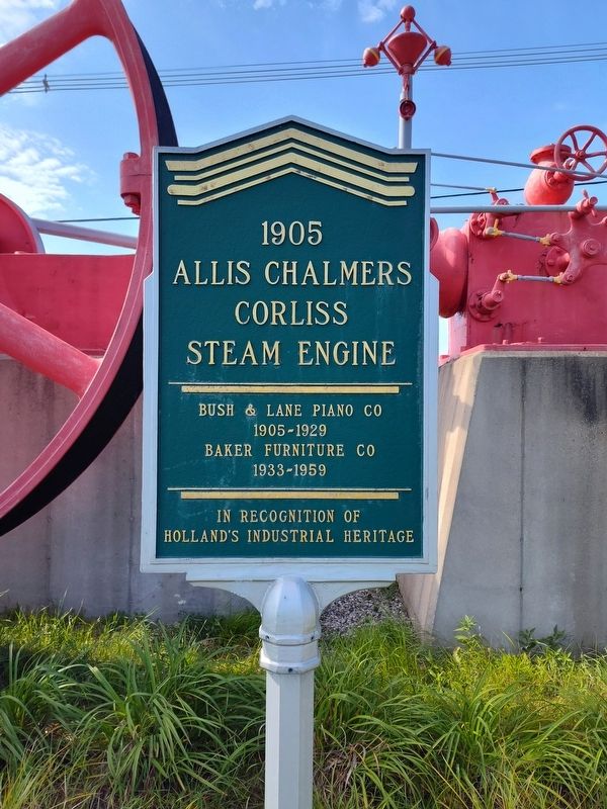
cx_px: 304
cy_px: 404
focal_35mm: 23
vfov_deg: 73.9
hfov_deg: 58.9
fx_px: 538
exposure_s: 1/968
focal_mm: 5.56
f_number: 1.8
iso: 100
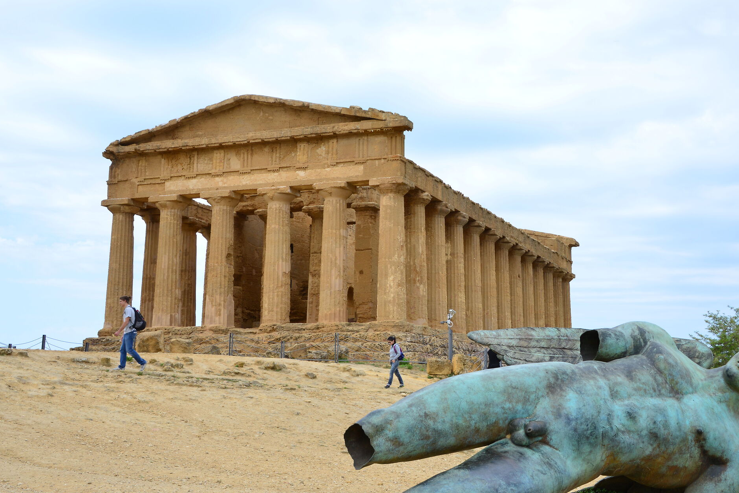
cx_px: 390
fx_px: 1047
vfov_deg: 26.5
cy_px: 244
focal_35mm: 51
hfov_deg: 38.9
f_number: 14
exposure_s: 1/80
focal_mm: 40
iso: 200
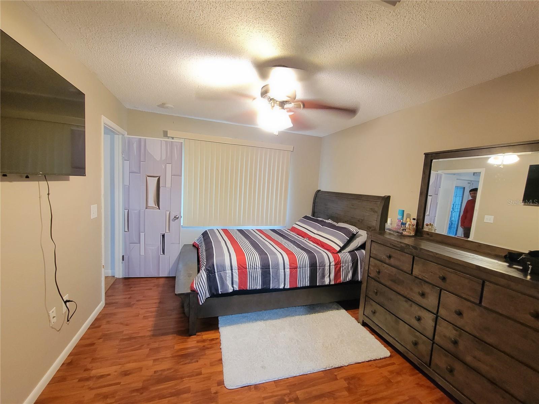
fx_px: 202
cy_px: 202
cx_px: 270
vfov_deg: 89.9
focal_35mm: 13
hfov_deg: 106.2
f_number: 2.2
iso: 640
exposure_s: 1/24
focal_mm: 2.2
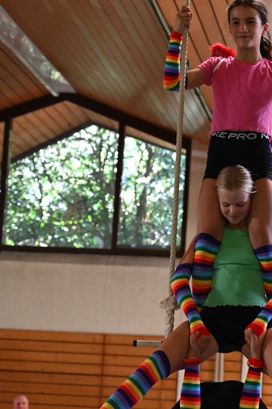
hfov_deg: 10.2
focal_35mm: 133
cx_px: 249
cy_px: 238
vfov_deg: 15.4
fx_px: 1511
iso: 4500
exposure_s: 1/125
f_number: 5.6
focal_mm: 70
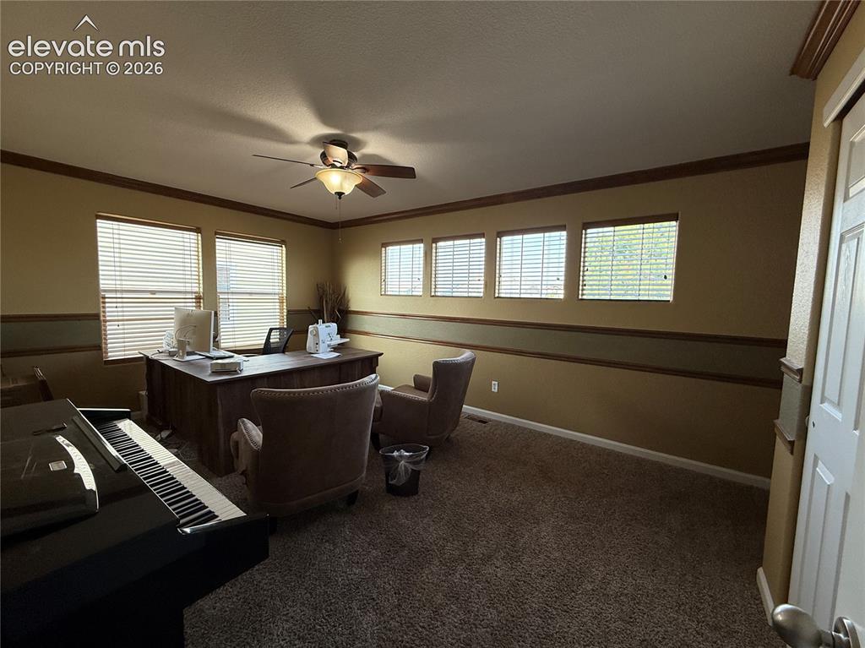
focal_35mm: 14
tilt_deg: -3.8
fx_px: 350
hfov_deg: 102.1
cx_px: 432
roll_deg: -1.9
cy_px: 324
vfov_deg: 85.6
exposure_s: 1/99
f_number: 2.2
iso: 125
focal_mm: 2.22
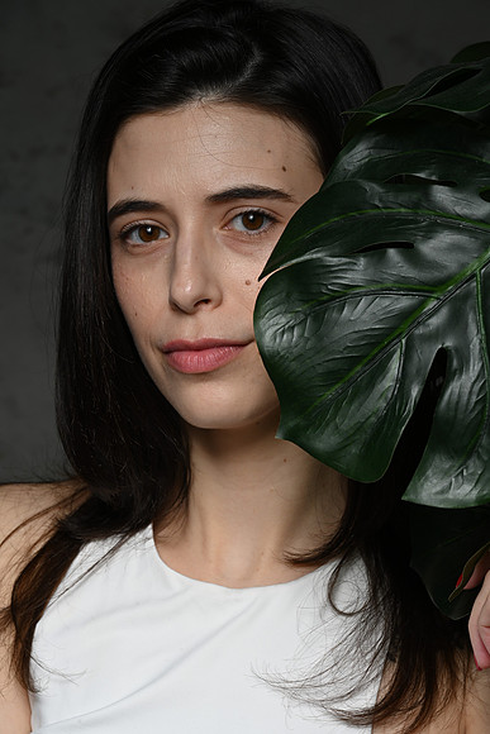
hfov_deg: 11.4
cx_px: 245
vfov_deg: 17.1
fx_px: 2448
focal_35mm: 120
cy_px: 367
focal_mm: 120
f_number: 14
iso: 160
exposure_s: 1/200
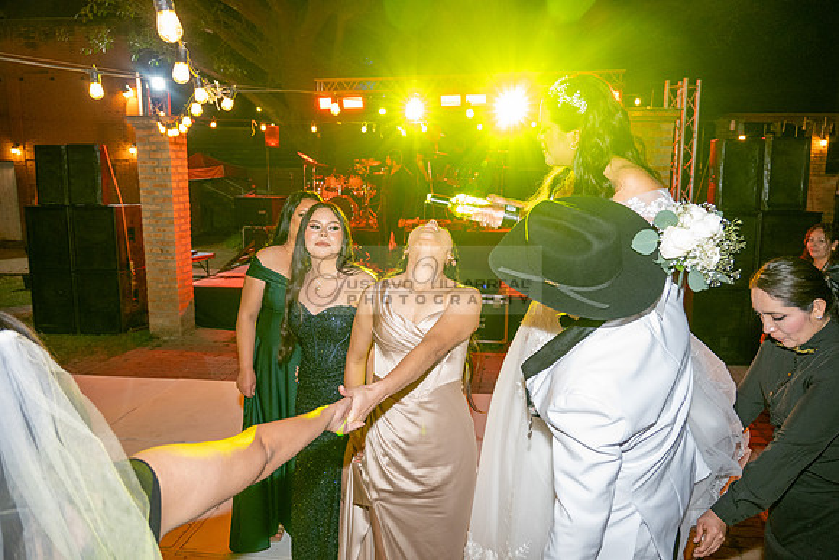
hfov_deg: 65.5
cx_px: 420
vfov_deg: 46.4
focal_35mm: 28
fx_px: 653
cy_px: 280
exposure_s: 1/80
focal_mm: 28
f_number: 5
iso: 2500
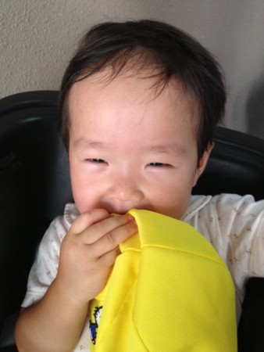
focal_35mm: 35
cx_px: 132
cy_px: 176
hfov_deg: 40.7
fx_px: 356
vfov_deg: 52.6
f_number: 2.4
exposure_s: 1/20
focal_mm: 4.28
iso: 125
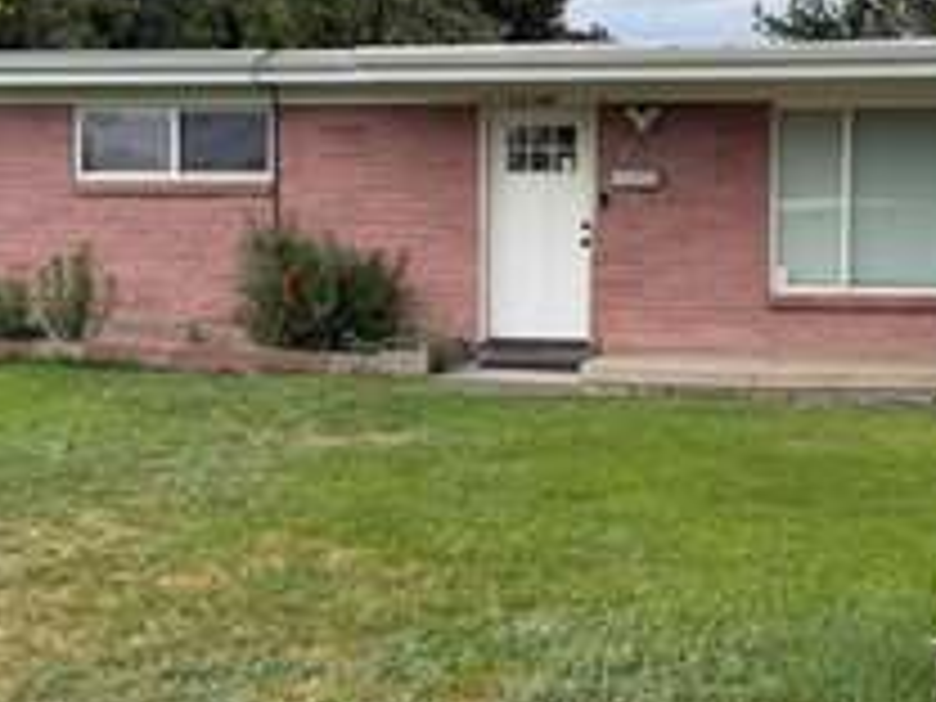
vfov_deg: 24.8
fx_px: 1595
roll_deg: -0.5
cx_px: 572
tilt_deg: -2.1
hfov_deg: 32.6
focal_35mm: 59
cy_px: 302
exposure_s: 1/2053
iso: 80
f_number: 1.78
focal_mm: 6.76
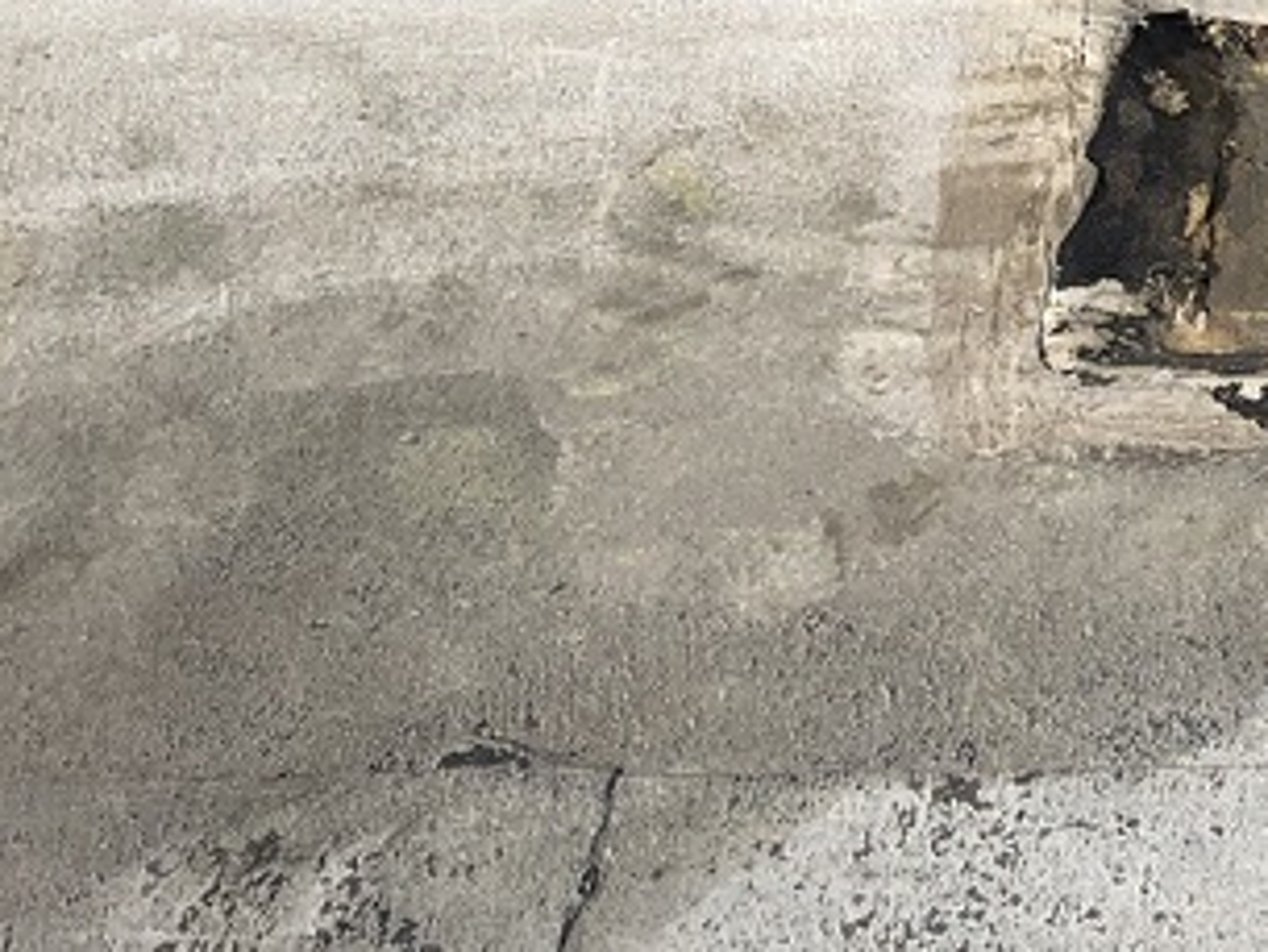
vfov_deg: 15.6
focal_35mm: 94
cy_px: 100
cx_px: 1746
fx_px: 3445
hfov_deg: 19.0
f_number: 1.8
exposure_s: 1/5348
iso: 25
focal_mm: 4
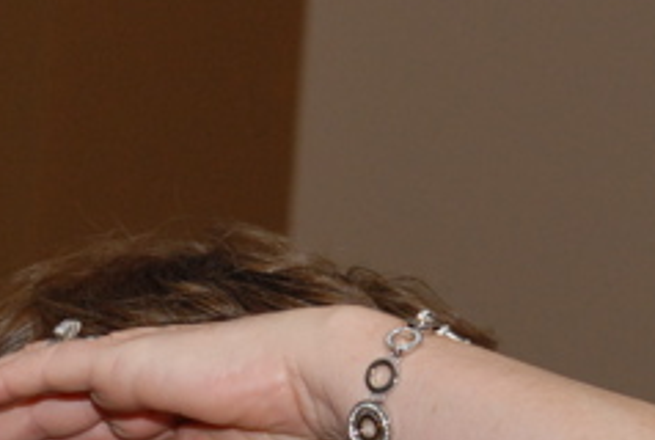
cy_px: 496
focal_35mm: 278
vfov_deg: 5.0
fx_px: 5071
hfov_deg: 7.3
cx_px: -117
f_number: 5.6
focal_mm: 52
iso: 400
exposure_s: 1/60
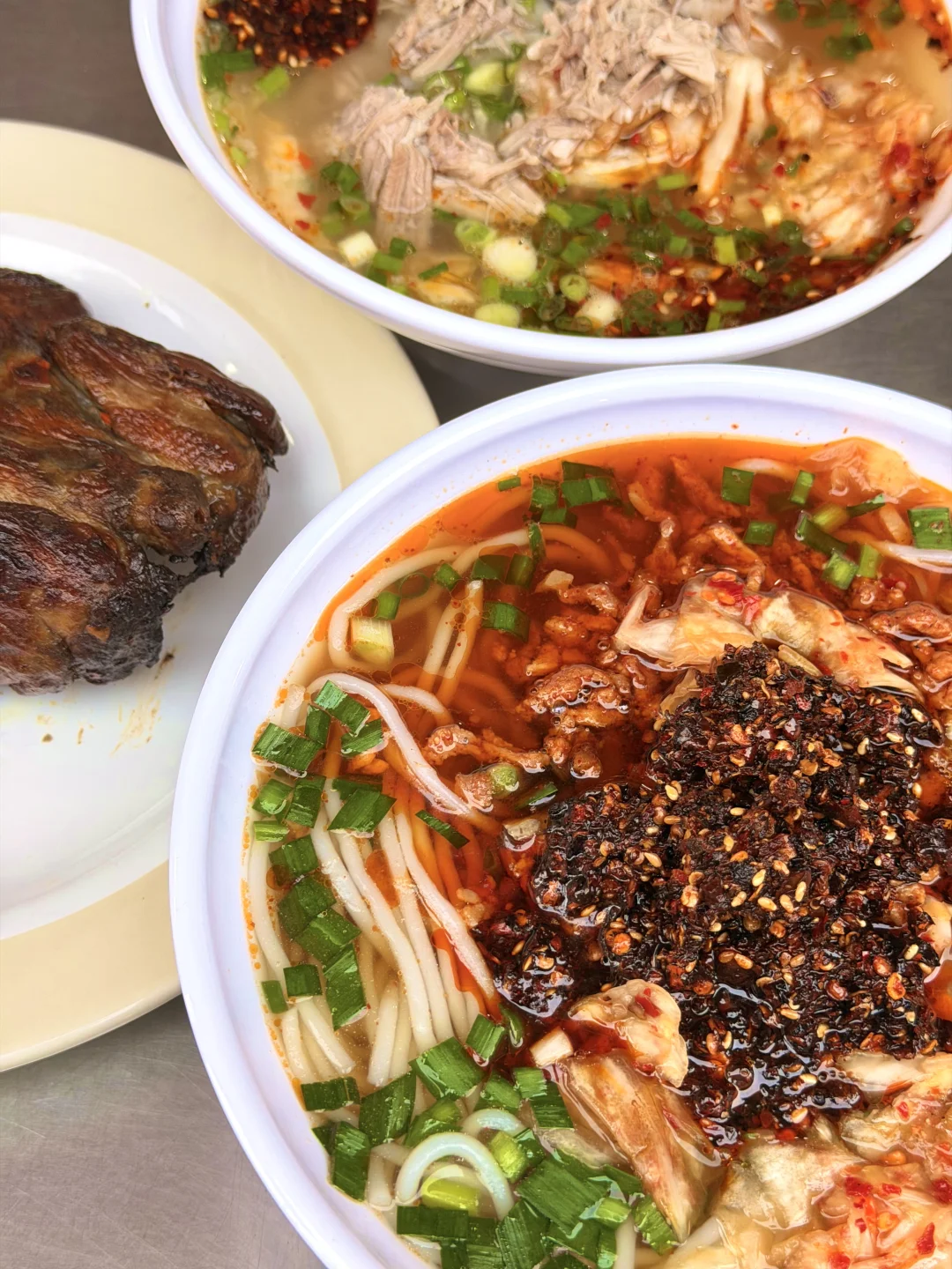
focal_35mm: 48
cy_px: 634
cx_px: 476
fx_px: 1760
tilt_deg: -61.2
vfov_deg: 39.7
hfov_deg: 30.3
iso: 50
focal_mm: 6.76
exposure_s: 1/140
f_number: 1.78
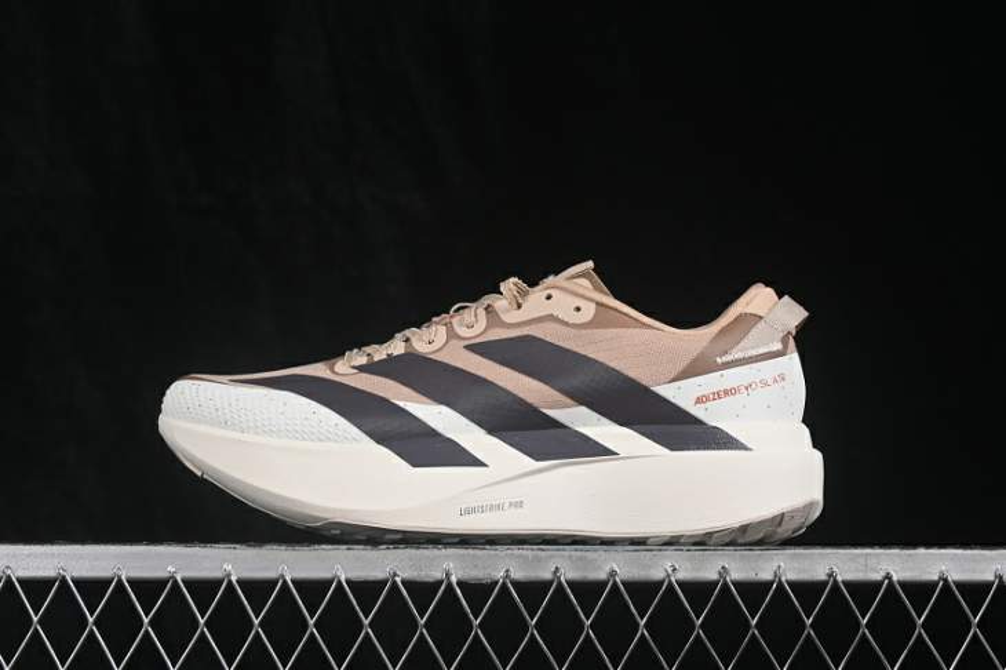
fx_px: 2095
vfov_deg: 18.2
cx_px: 503
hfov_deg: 27.0
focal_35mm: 75
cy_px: 335
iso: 160
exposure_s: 1/80
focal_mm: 50
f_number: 8
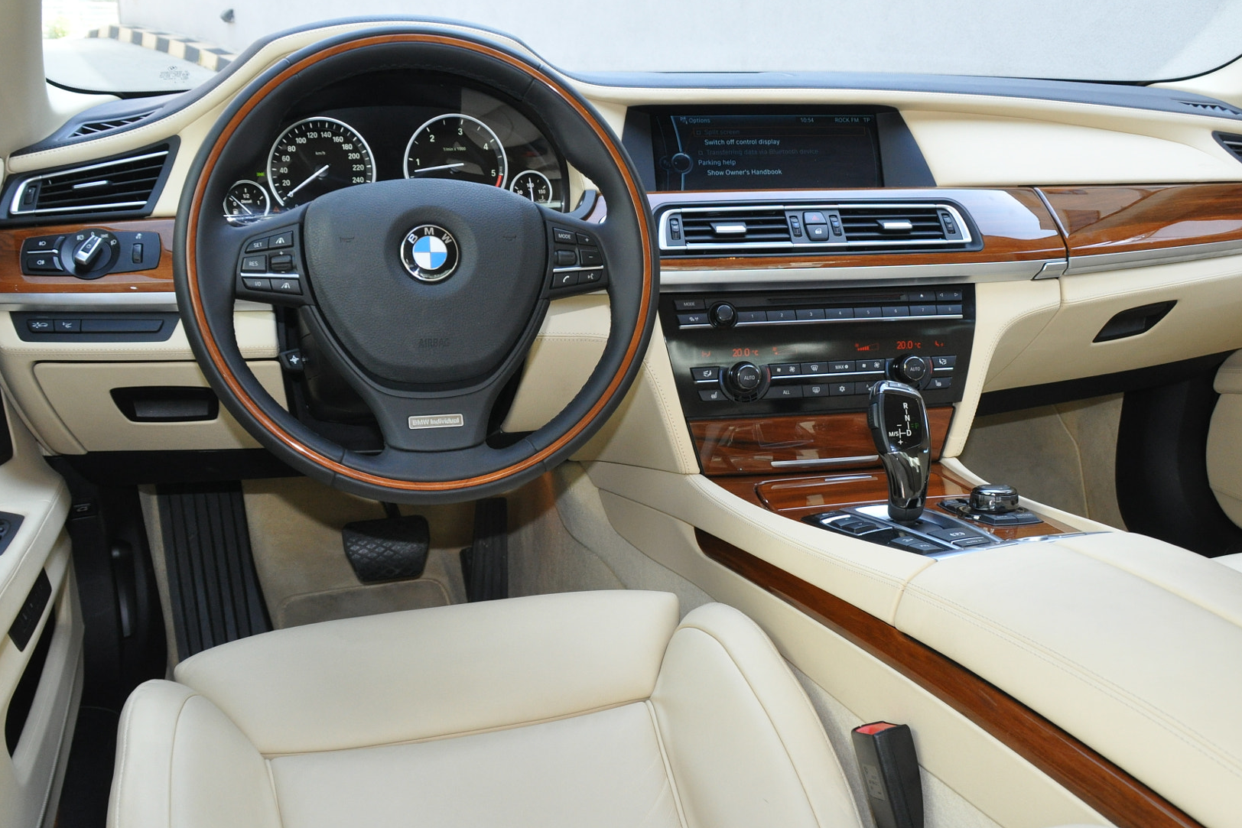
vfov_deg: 38.8
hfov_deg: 55.7
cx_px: 666
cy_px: 474
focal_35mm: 34
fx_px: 1173
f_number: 8
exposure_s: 1/200
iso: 800
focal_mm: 18
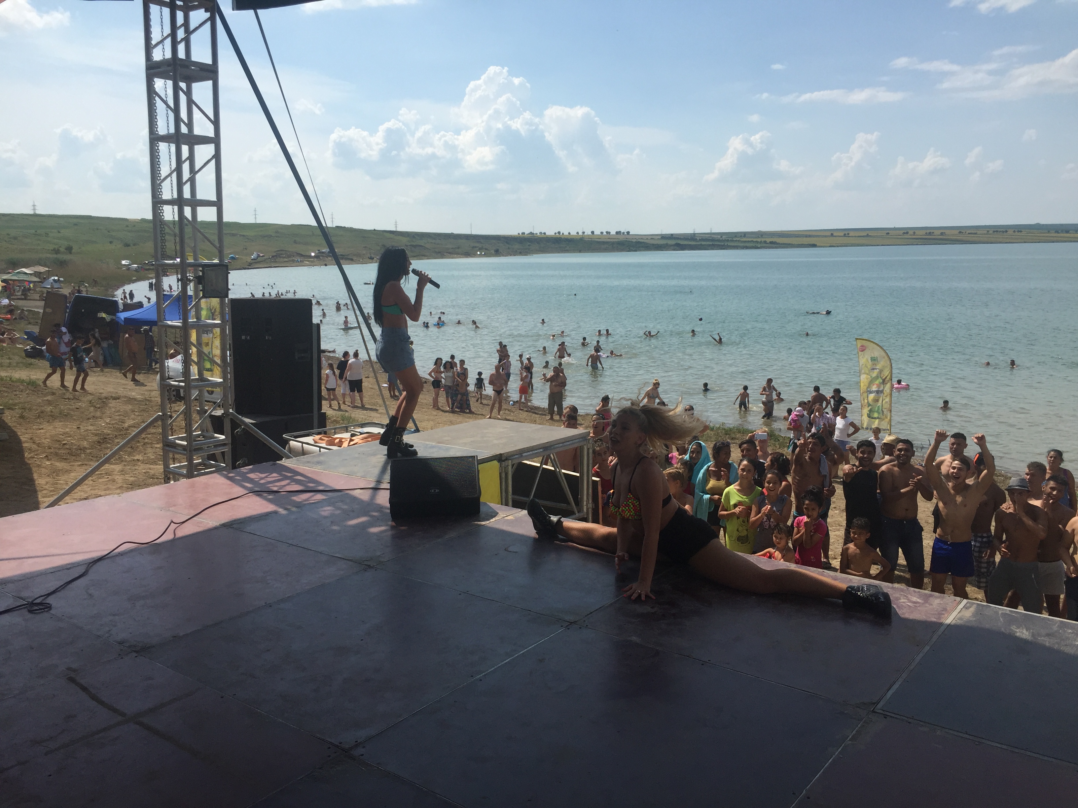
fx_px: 903
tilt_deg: -8.8
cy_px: 404
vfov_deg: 48.2
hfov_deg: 61.7
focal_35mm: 29
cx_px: 539
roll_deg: +0.3
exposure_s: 1/3597
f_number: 2.2
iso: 32
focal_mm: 4.15
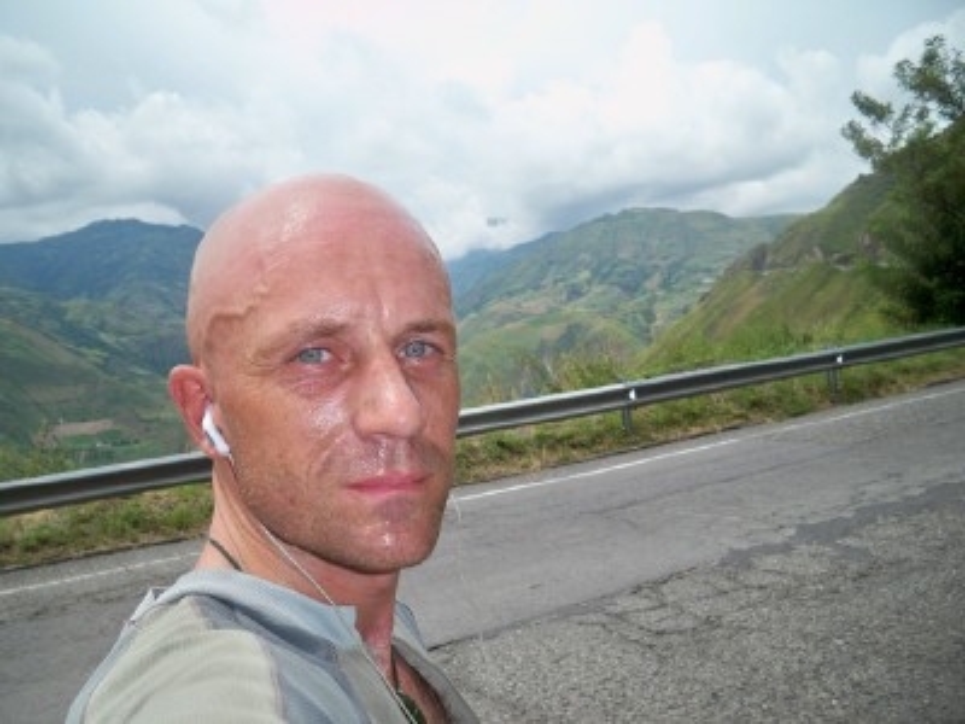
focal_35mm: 35
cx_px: 482
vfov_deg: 40.7
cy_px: 362
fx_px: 976
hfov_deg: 52.6
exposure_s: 1/640
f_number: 3.1
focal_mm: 6.3
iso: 64
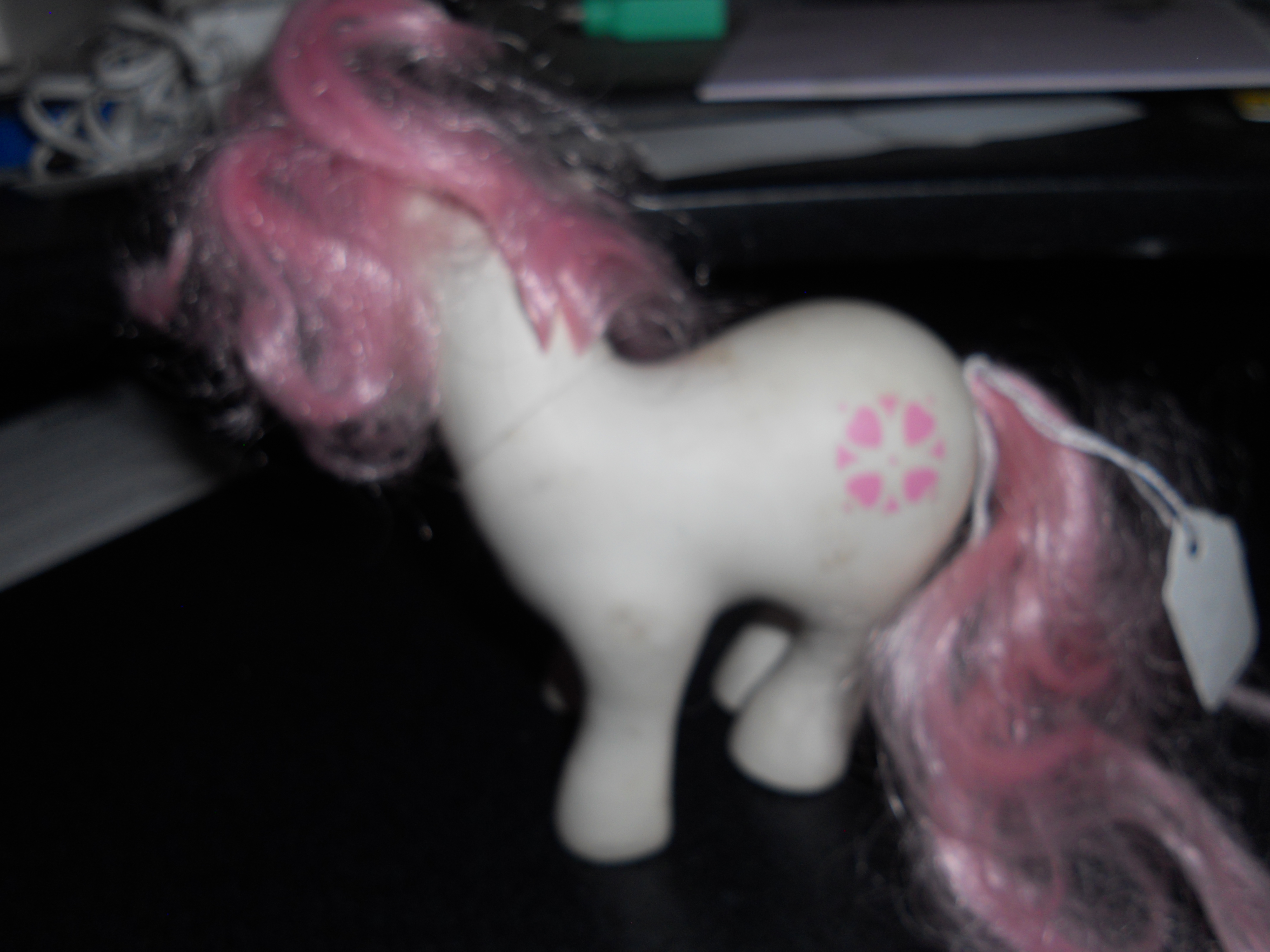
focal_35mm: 32
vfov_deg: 44.2
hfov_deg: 56.8
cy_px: 476
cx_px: 635
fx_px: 1174
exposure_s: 1/25
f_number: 8.8
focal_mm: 5.8
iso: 80
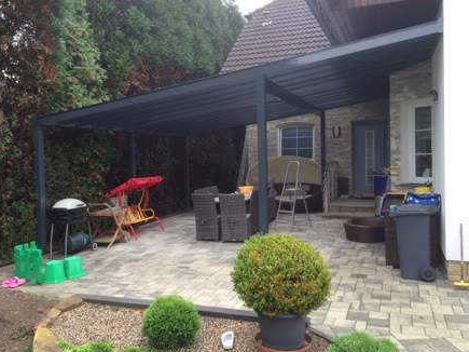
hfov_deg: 56.8
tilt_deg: -3.5
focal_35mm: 32
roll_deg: +1.6
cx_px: 227
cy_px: 168
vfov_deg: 44.1
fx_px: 433
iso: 50
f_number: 2.2
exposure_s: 1/120
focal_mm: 4.15
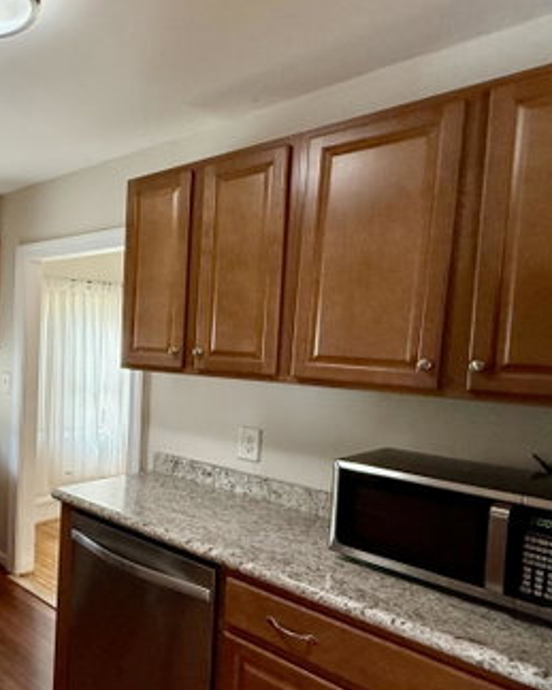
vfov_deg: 64.0
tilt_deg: -4.1
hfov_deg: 45.5
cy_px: 373
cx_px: 10
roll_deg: -2.0
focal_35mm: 27
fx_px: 552
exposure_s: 1/120
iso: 250
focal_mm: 2.22
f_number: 2.2
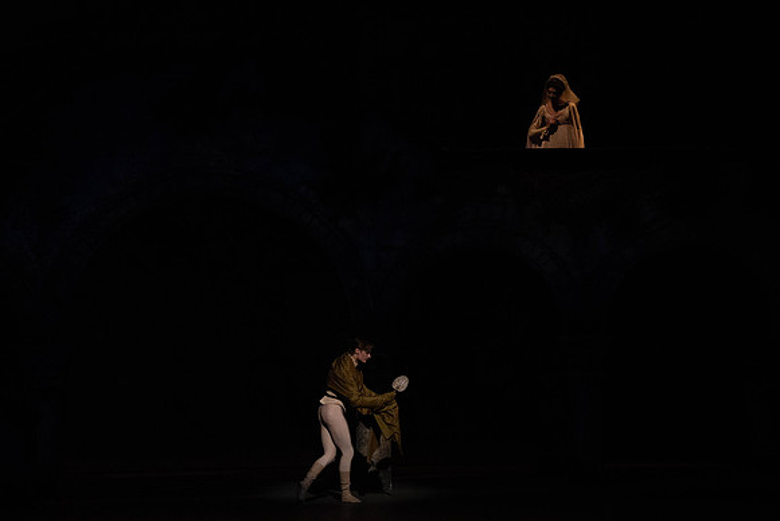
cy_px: 260
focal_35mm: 185
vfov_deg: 7.4
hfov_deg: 11.1
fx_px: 4009
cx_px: 390
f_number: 5.6
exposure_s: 1/250
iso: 8000
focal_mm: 185
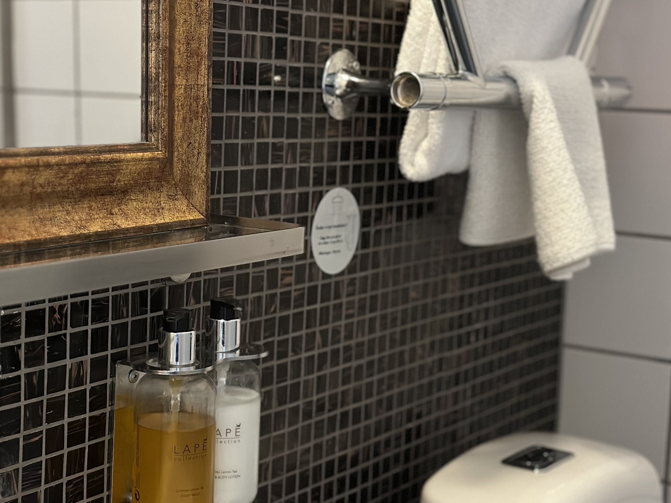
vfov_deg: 21.9
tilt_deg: -9.3
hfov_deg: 29.0
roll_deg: -1.7
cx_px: 306
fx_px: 1299
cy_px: 274
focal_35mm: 67
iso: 800
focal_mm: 6.86
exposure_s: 1/25
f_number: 1.78
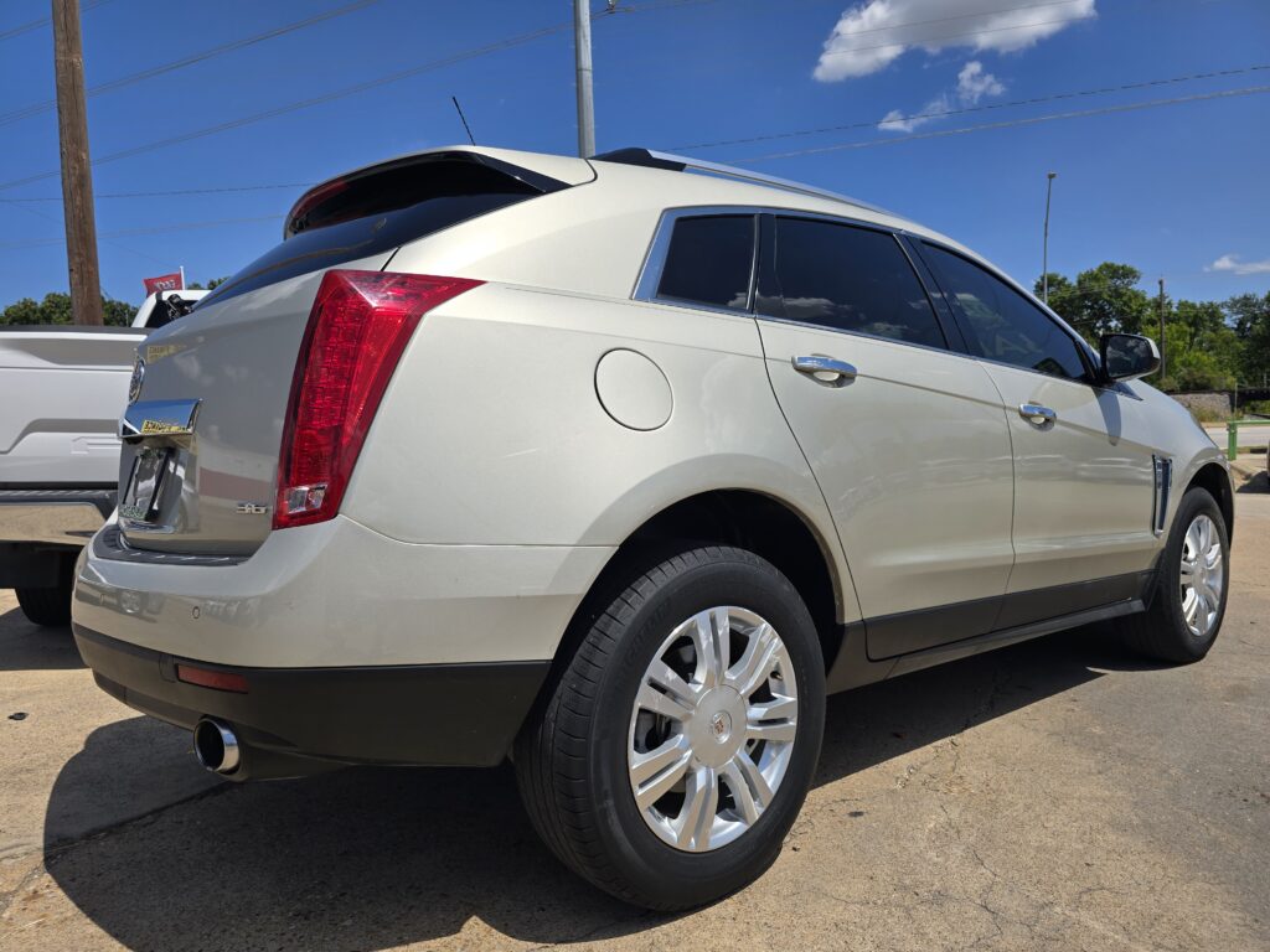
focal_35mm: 23
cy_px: 476
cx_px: 635
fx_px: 844
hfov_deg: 73.9
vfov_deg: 58.9
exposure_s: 1/1461
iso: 12
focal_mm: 6.3
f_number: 1.7
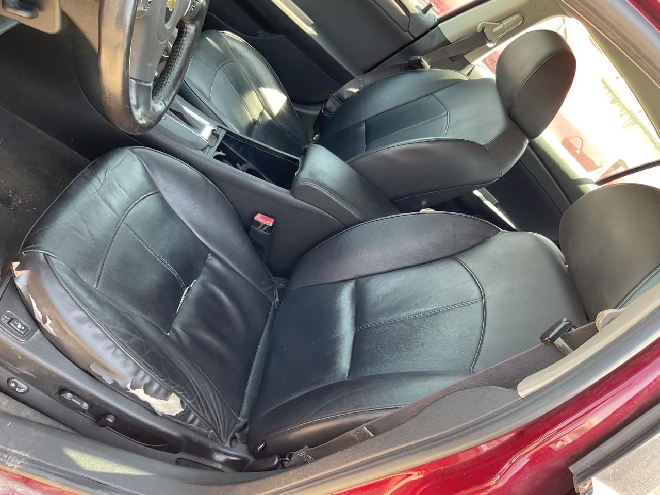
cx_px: 330
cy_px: 248
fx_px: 553
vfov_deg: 48.2
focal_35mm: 29
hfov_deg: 61.7
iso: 64
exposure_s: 1/120
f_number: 1.8
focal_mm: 3
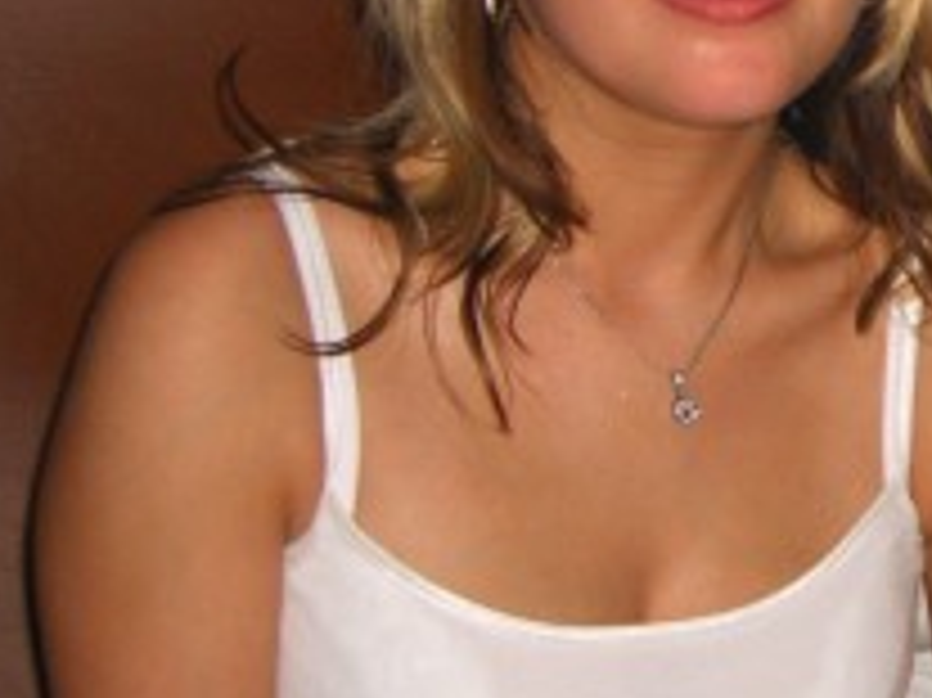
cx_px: 1229
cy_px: 180
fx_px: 2960
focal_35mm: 110
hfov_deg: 16.8
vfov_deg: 13.4
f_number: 2.8
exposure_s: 1/60
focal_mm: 7.9
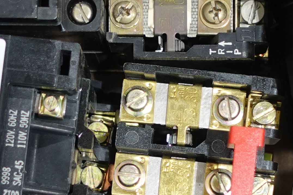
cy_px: 217
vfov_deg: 11.1
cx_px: 196
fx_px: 993
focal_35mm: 122
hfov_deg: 16.7
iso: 320
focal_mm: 8.8
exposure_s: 1/30
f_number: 1.8
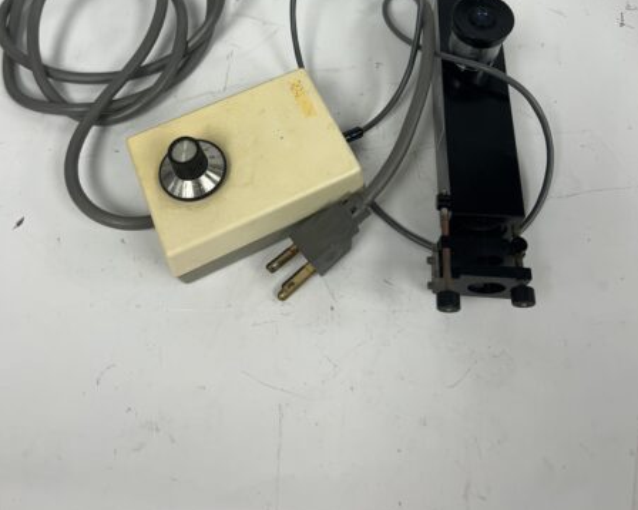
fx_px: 642
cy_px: 90
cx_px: 319
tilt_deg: -54.1
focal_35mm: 34
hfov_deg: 52.9
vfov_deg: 41.2
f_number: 1.5
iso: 32
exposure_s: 1/120
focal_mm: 5.7
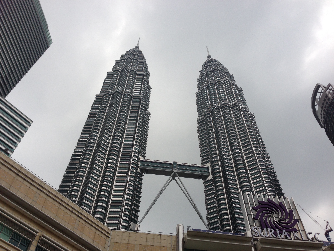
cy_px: 126
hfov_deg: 55.4
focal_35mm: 33
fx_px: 318
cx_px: 167
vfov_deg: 42.9
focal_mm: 4.12
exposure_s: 1/1290
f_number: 2.4
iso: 50
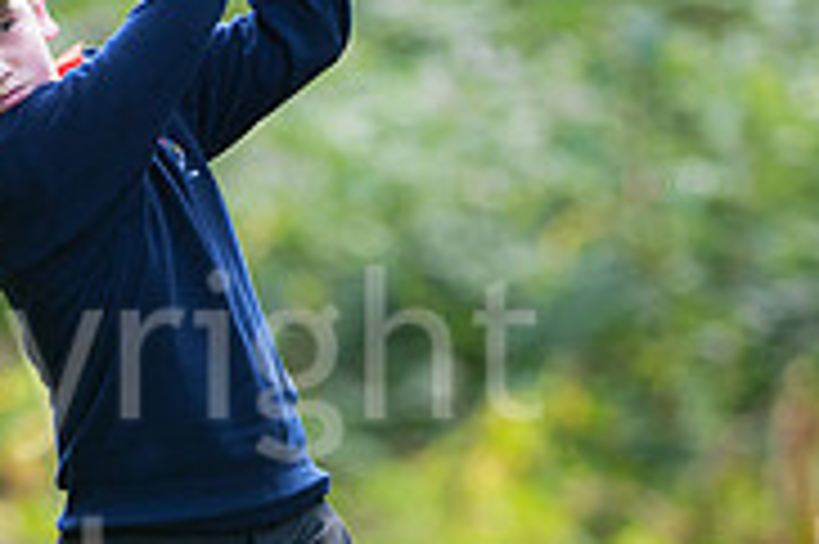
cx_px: 266
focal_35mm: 956
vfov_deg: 1.4
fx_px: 21729
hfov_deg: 2.2
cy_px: 638
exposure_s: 1/500
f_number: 4
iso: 400
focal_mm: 300
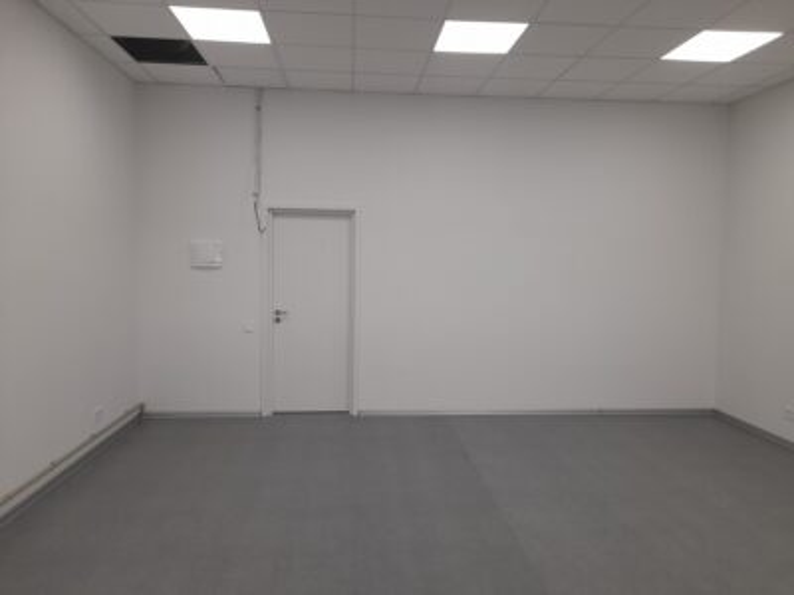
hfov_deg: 69.4
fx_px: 573
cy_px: 298
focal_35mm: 25
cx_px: 397
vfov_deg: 54.9
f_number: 2
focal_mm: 4.6
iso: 32
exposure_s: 1/60
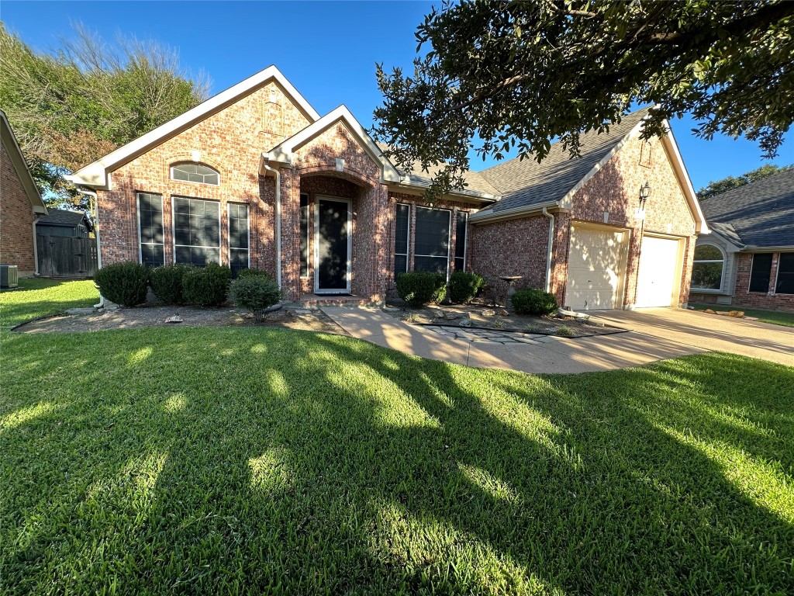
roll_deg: -1.9
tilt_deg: -4.9
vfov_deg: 85.7
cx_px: 397
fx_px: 321
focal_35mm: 14
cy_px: 298
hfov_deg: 102.1
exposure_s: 1/226
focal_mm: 2.22
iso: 40
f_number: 2.2
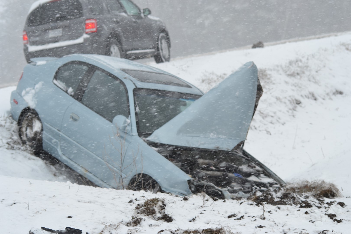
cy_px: 117
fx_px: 1024
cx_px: 176
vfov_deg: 13.0
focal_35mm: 105
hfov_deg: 19.5
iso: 125
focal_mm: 70
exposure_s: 1/500
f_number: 5.6
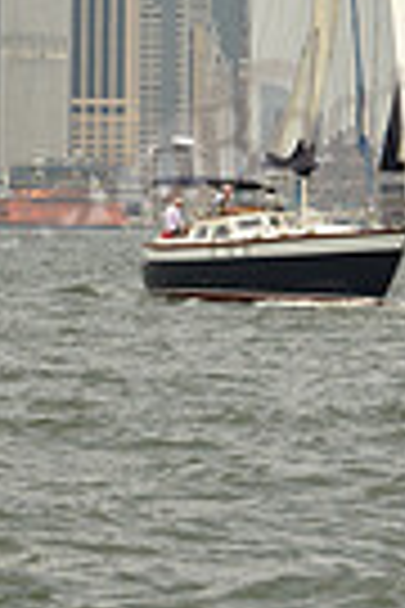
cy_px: -473
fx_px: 7391
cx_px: -322
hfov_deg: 3.1
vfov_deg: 4.7
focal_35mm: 438
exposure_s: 1/640
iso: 250
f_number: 11
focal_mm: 102
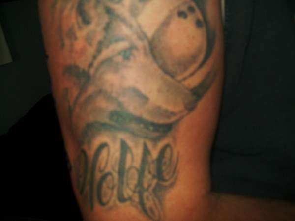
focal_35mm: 36
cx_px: 148
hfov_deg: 51.4
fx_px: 307
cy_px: 110
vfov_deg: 39.7
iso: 160
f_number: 2.7
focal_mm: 6
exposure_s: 1/60
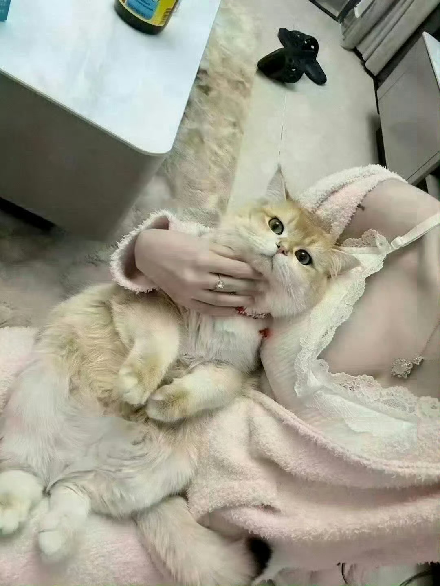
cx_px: 220
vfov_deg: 60.0
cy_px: 293
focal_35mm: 30
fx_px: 508
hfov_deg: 46.8
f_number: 1.9
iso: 160
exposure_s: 1/50
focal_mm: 2.69
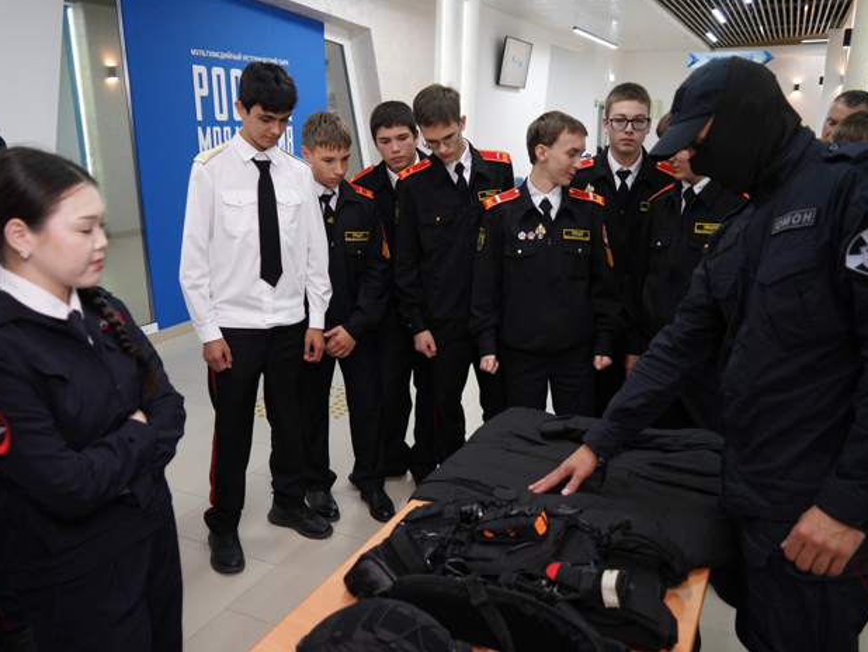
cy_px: 330
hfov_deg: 63.4
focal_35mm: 28
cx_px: 444
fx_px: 702
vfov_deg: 49.8
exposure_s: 1/160
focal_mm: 24
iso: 2000
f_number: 3.5
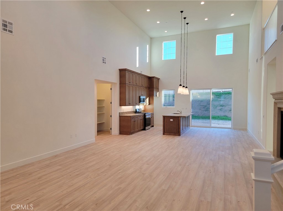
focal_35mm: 24
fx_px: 196
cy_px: 106
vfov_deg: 56.6
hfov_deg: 71.7
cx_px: 142
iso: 64
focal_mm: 6.7
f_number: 1.8
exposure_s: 1/120
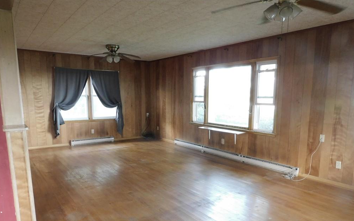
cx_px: 177
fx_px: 251
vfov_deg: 47.3
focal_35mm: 26
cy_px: 135
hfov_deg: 70.4
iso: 400
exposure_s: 1/8
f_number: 3.3
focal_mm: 4.3
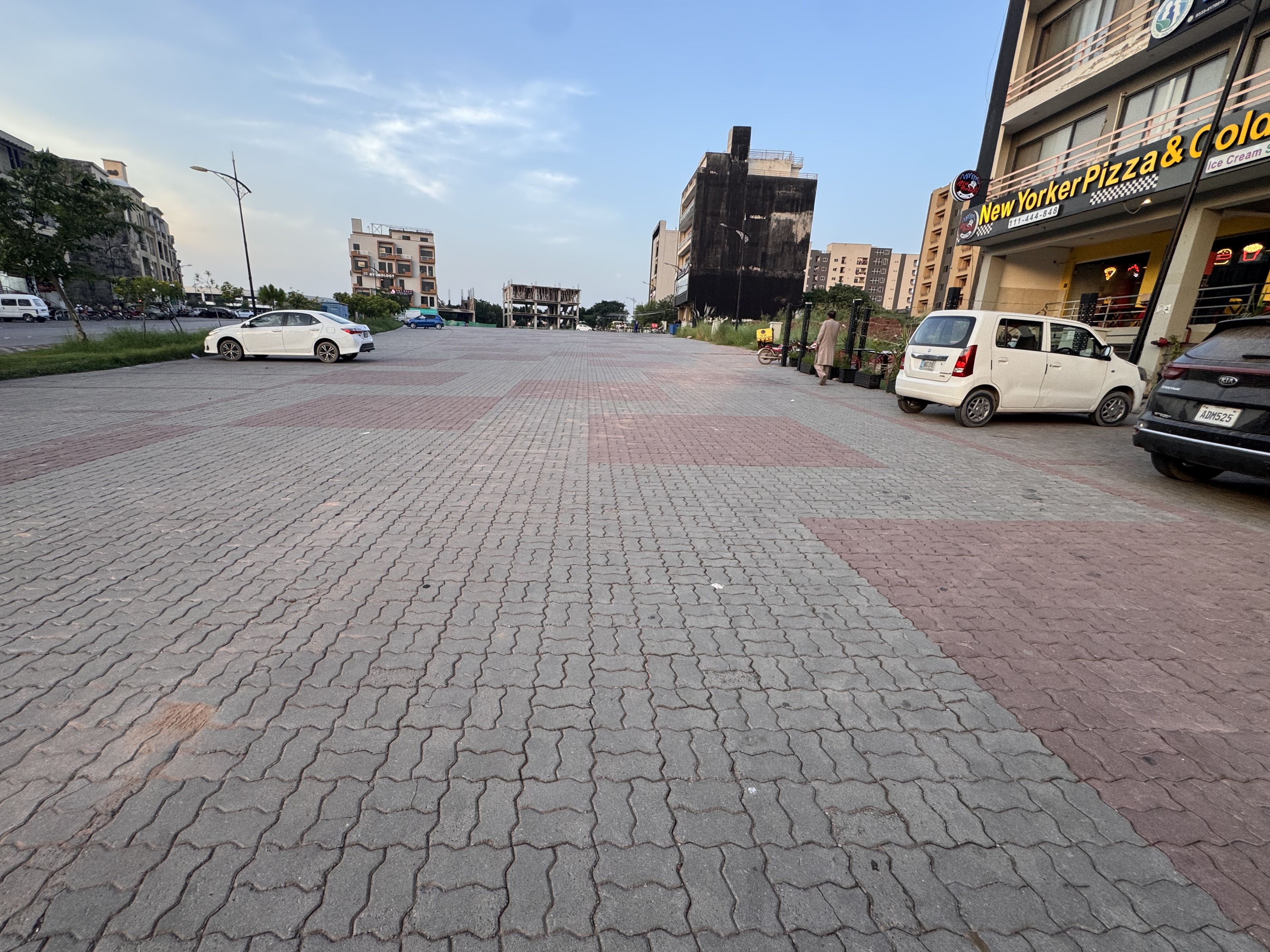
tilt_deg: -15.6
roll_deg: -3.0
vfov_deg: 81.7
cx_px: 604
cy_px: 498
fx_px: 550
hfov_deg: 98.1
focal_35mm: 15
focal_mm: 2.22
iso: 100
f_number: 2.2
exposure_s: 1/99
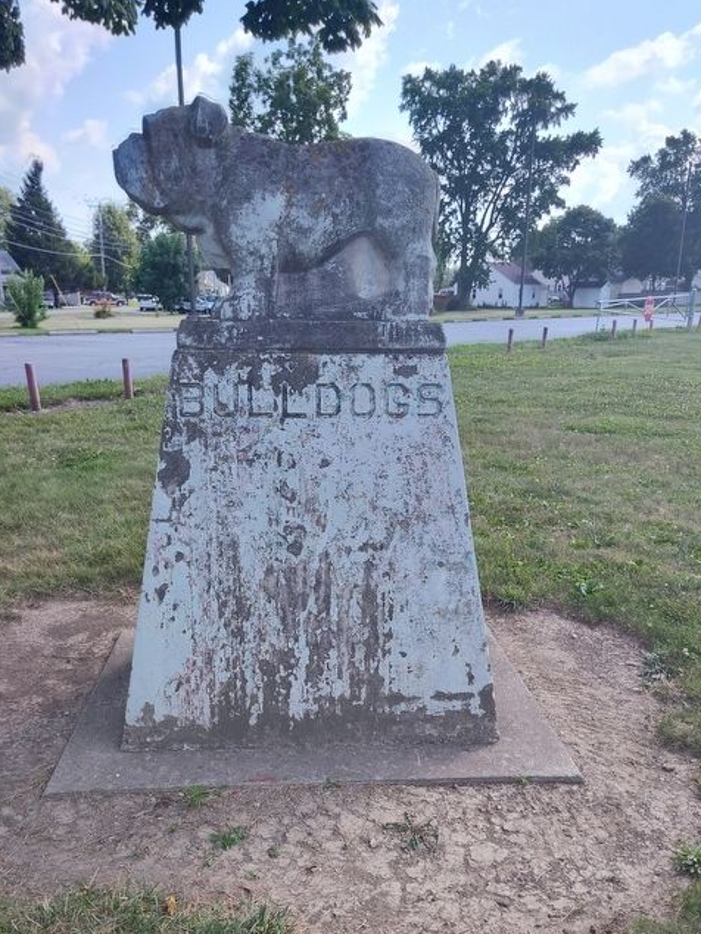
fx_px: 783
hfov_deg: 48.2
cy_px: 579
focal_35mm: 29
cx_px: 328
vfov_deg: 60.9
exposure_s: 1/860
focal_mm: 5.56
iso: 100
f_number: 1.8
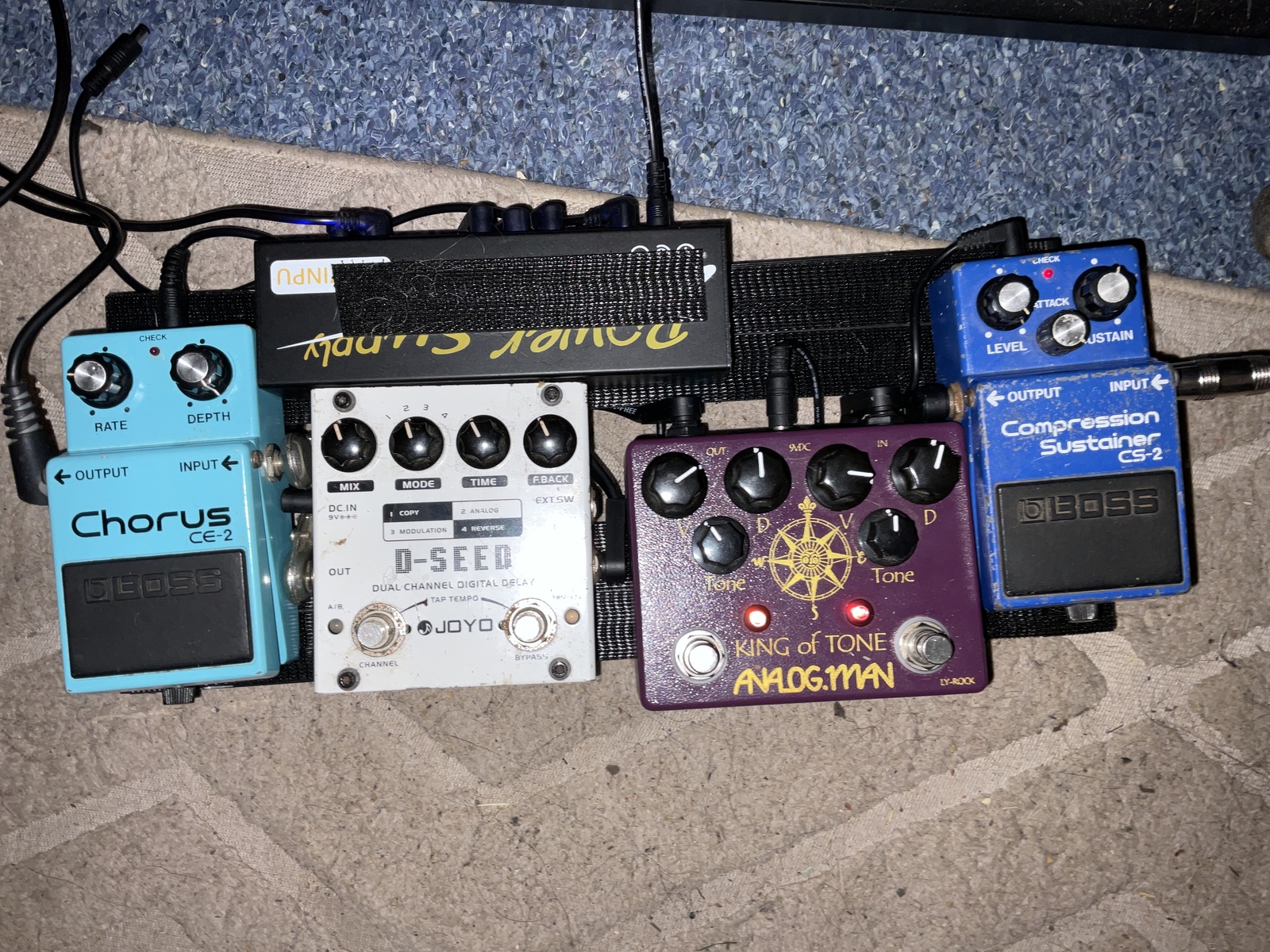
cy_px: 476
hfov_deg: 61.7
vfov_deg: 48.2
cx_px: 635
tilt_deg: -86.5
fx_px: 1064
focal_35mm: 29
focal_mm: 3
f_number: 1.8
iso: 16
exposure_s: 1/28
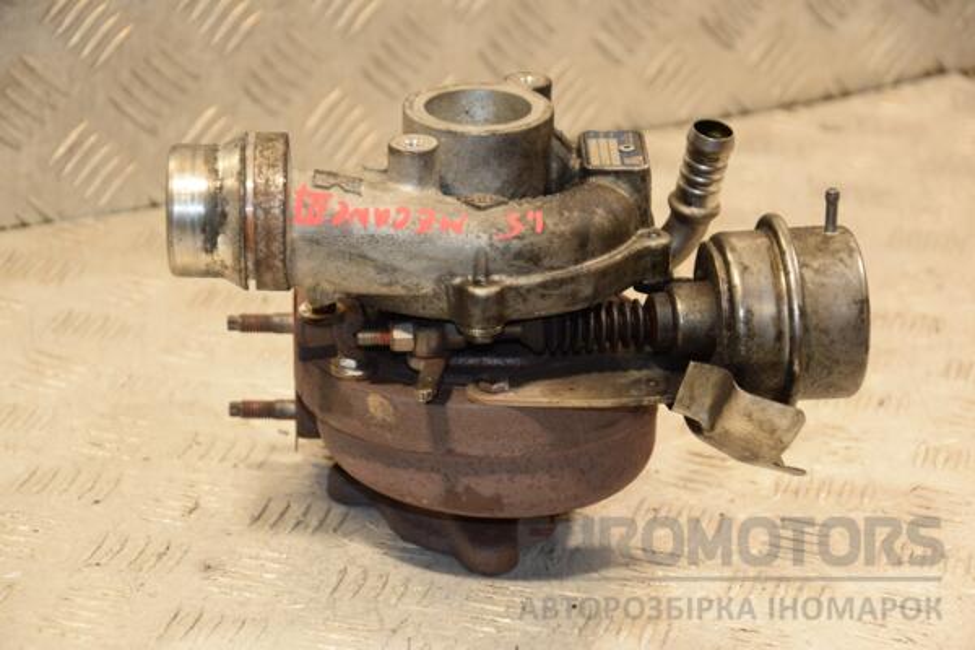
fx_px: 3250
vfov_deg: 11.4
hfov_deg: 17.1
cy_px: 325
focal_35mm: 120
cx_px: 488
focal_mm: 80
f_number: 5.3
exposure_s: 1/125
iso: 800
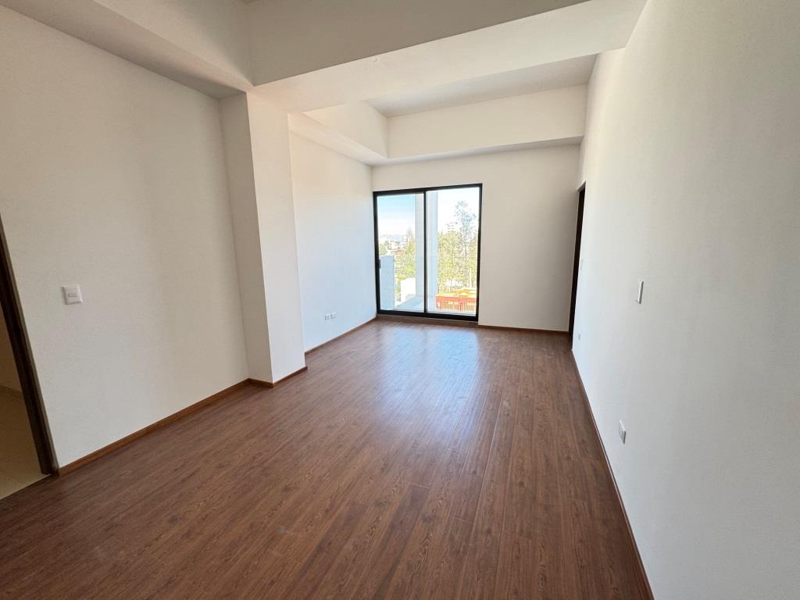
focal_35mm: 14
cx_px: 400
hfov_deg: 102.1
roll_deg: +1.1
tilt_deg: -10.3
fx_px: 324
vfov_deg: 85.7
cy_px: 300
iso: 125
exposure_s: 1/99
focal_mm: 2.22
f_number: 2.2
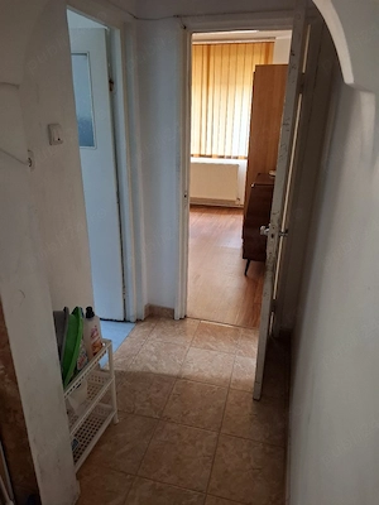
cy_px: 252
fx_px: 336
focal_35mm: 23
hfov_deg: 58.9
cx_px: 190
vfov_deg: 73.9
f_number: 1.8
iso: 250
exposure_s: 1/40
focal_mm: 5.54
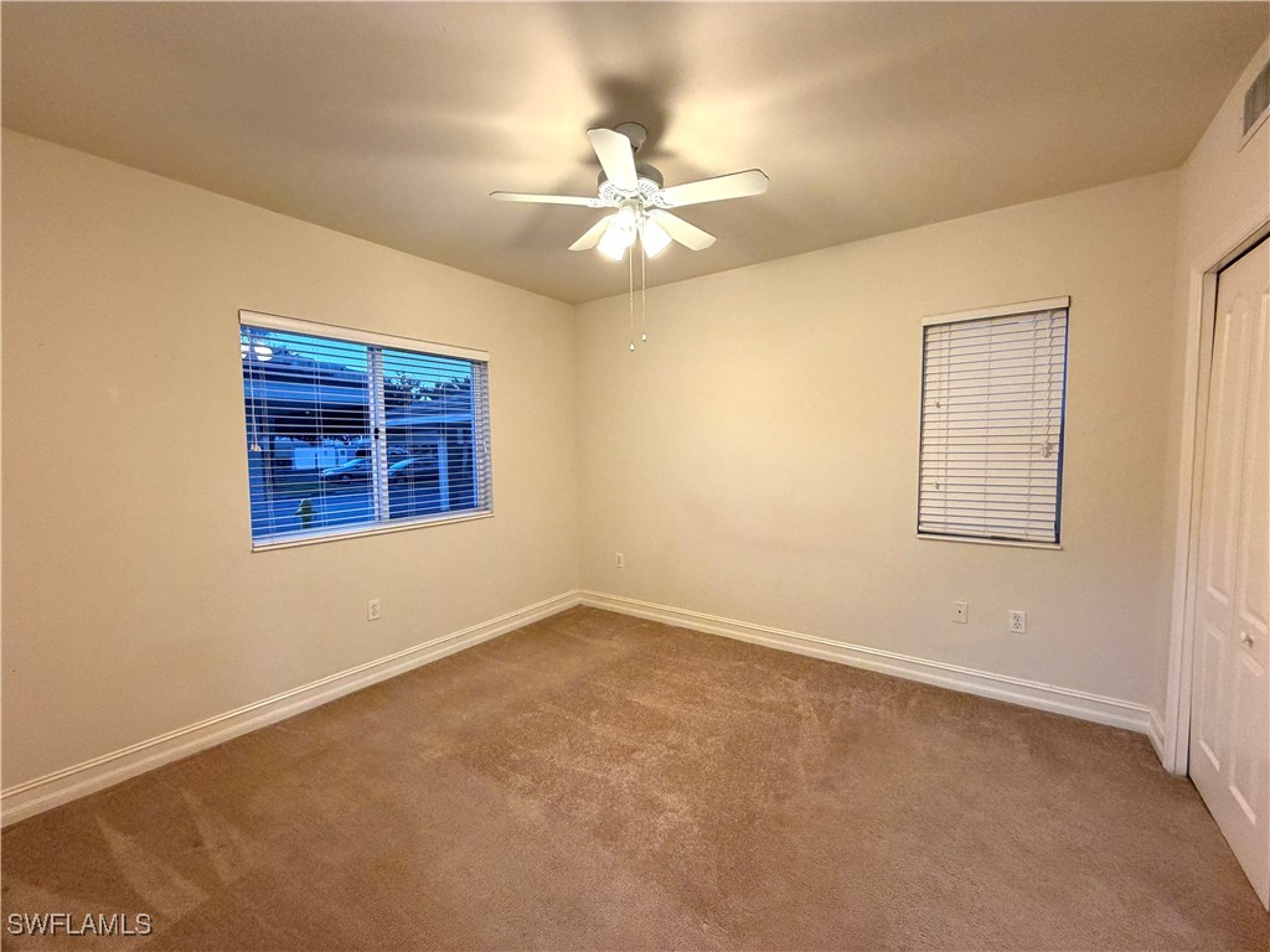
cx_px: 635
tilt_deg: -4.2
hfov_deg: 102.1
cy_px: 476
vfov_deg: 85.7
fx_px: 514
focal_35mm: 14
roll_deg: +0.6
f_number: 2.2
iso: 250
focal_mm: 2.22
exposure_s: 1/60
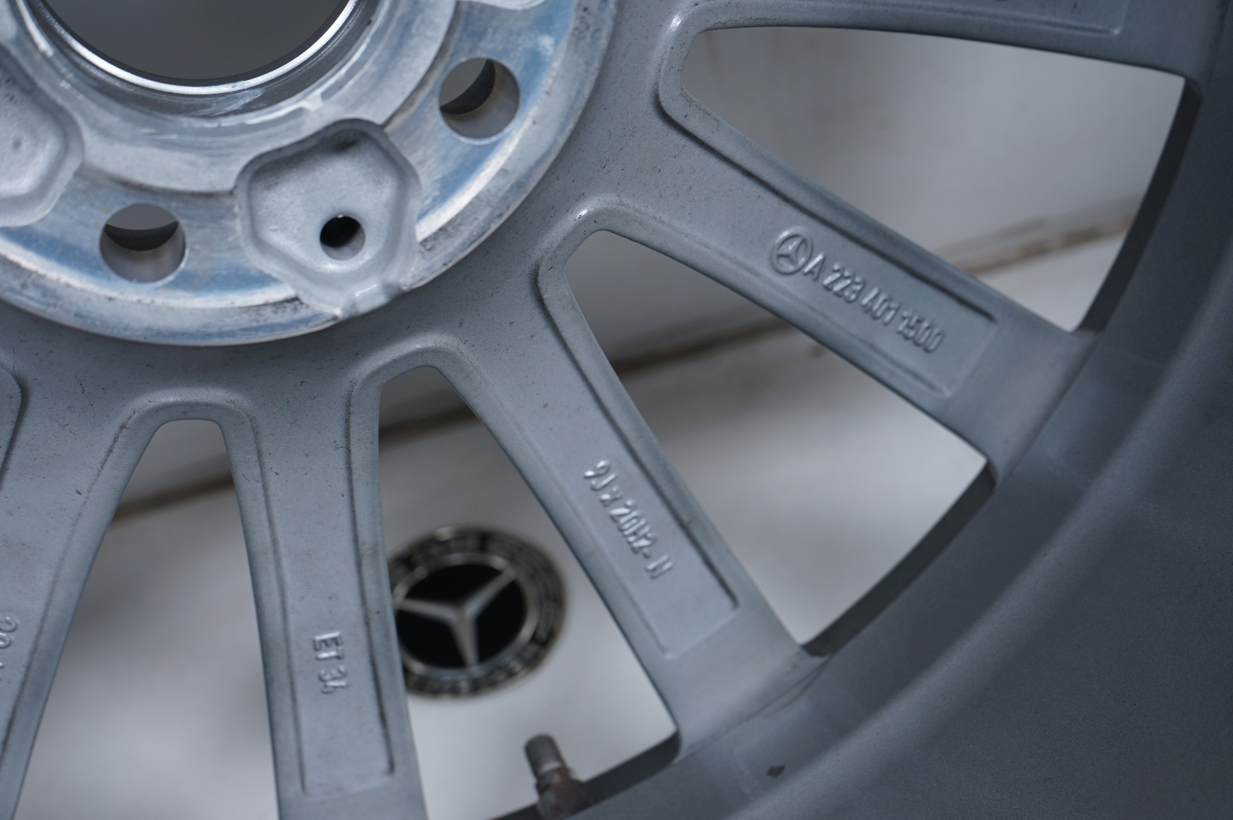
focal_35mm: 50
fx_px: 1711
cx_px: 616
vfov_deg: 27.0
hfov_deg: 39.6
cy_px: 410
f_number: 7.1
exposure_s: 1/125
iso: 250
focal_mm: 50
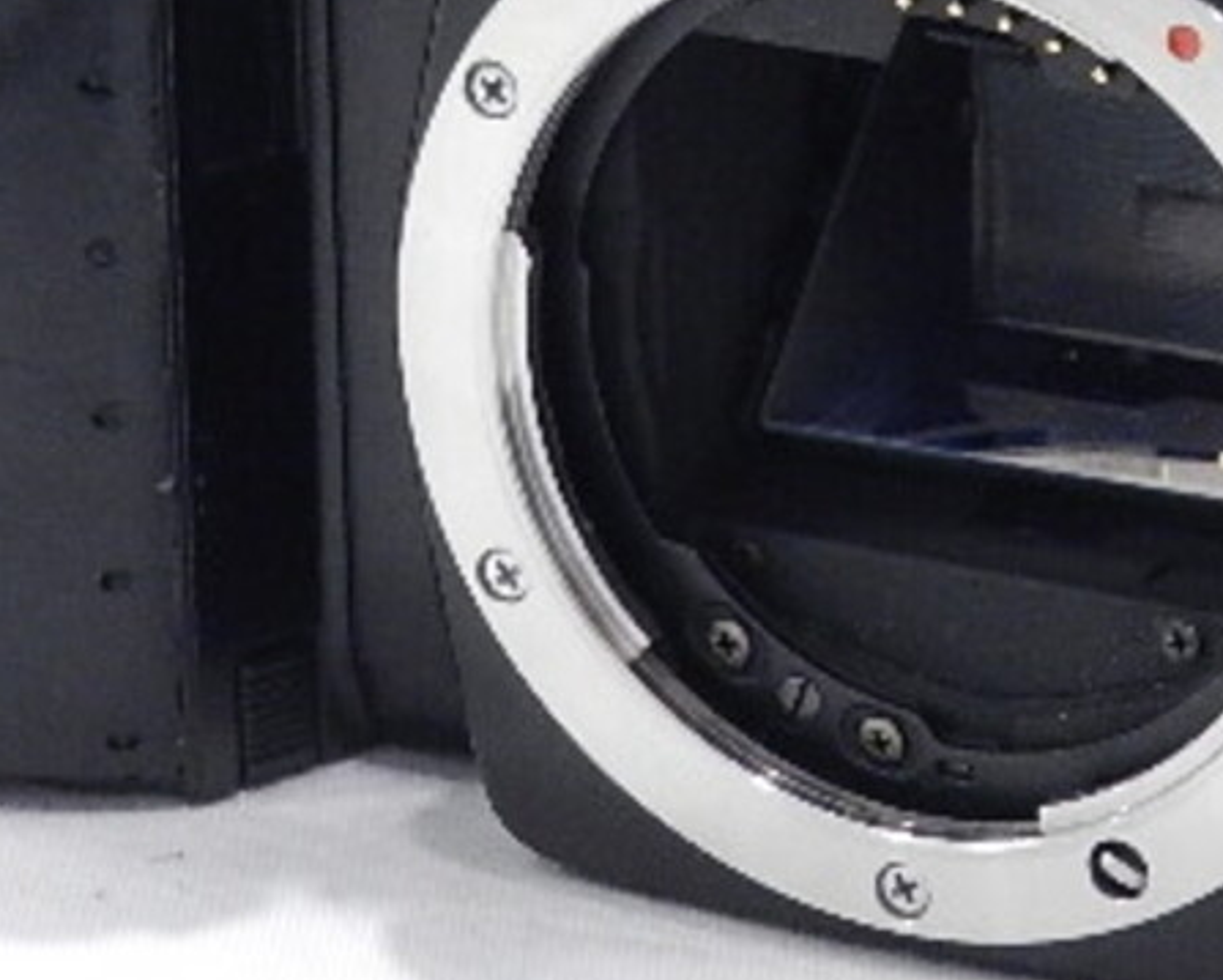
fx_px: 7967
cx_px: 1004
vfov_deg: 7.0
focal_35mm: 220
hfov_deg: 8.8
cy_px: 129
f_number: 4.4
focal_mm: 14.9
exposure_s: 1/30
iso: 800
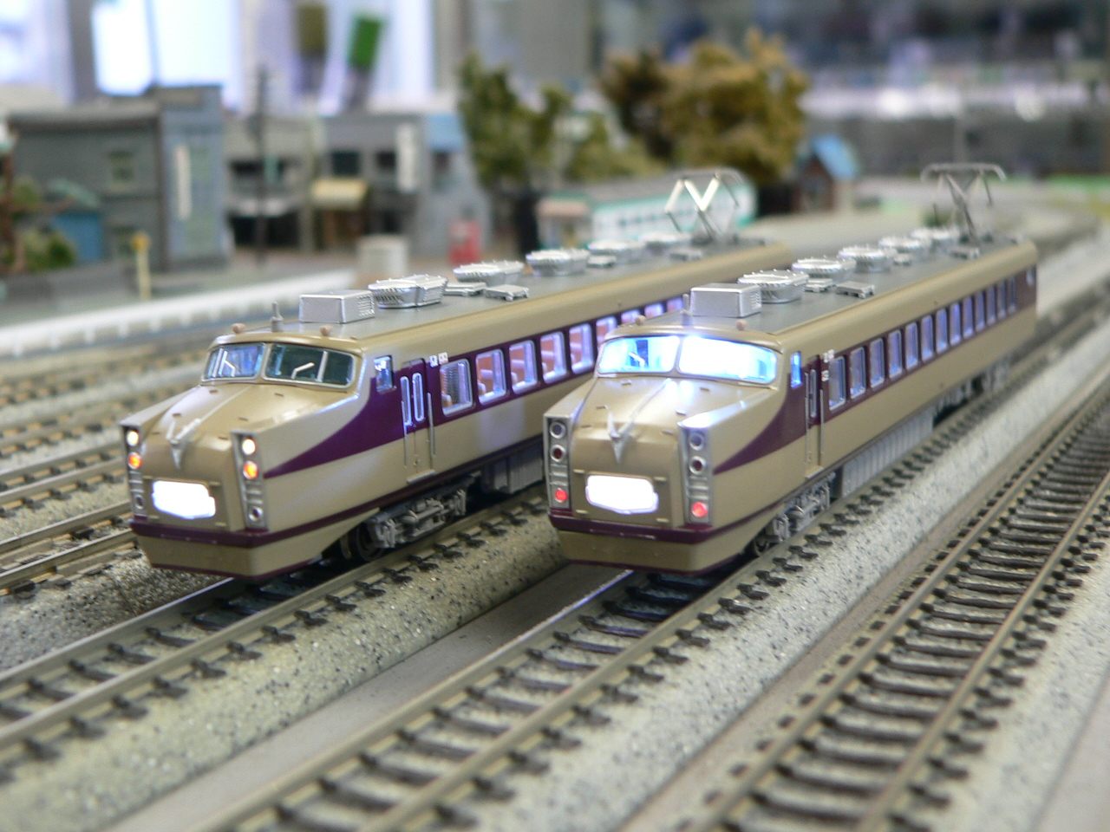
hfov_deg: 40.4
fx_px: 1507
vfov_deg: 30.9
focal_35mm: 47
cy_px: 416
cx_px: 555
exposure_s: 1/8
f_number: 2.8
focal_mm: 7.8
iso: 100
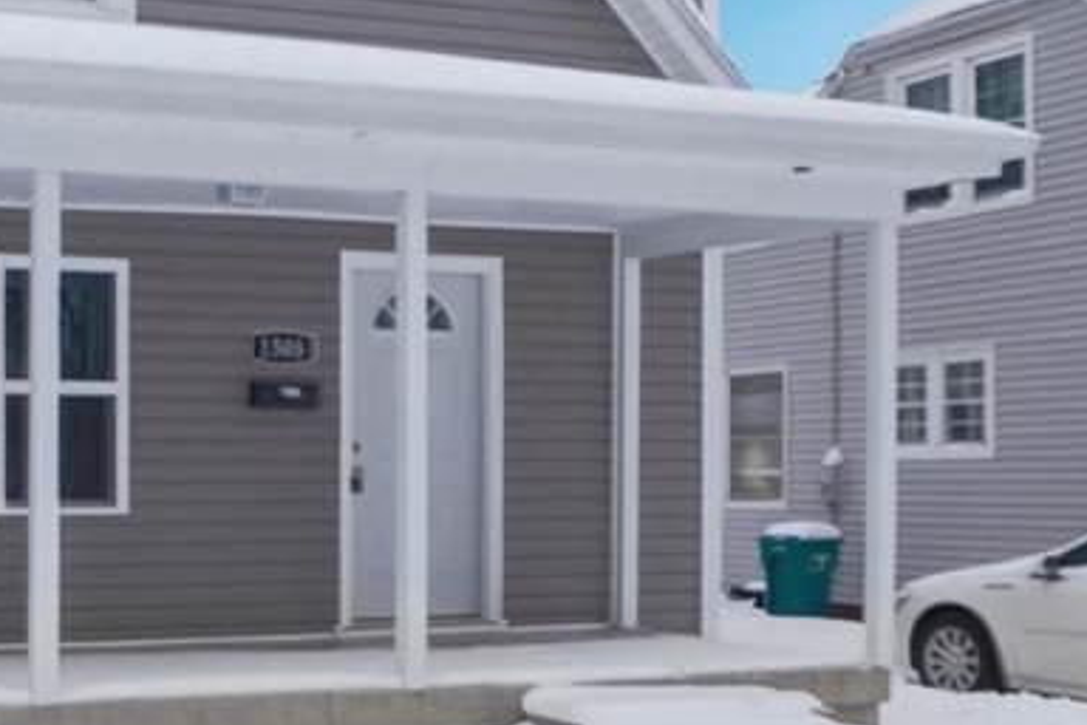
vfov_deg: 26.5
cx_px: 74
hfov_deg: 36.7
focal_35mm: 50
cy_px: 150
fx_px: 1510
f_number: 5.6
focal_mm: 10
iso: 125
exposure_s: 1/4000
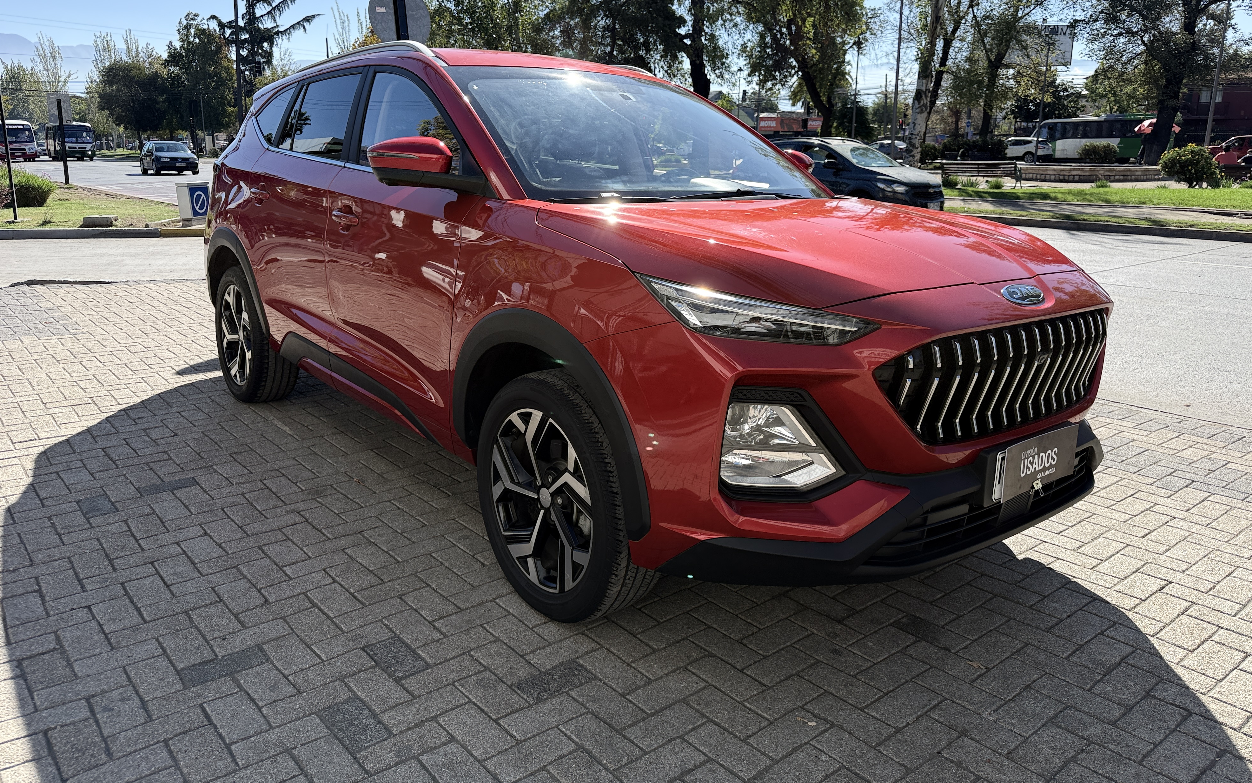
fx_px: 887
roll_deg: +0.0
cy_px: 317
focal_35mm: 26
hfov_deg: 70.4
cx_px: 636
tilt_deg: -10.9
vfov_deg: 47.4
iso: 100
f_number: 1.78
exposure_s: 1/2525
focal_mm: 6.76
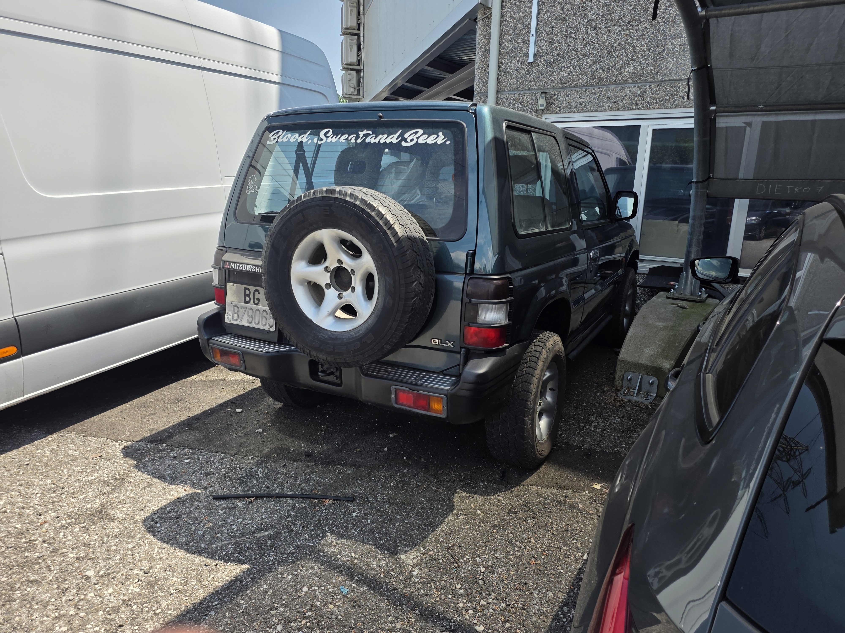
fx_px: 561
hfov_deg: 73.9
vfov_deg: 58.9
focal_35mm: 23
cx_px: 422
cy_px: 316
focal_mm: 6.25
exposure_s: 1/2851
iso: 80
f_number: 1.7
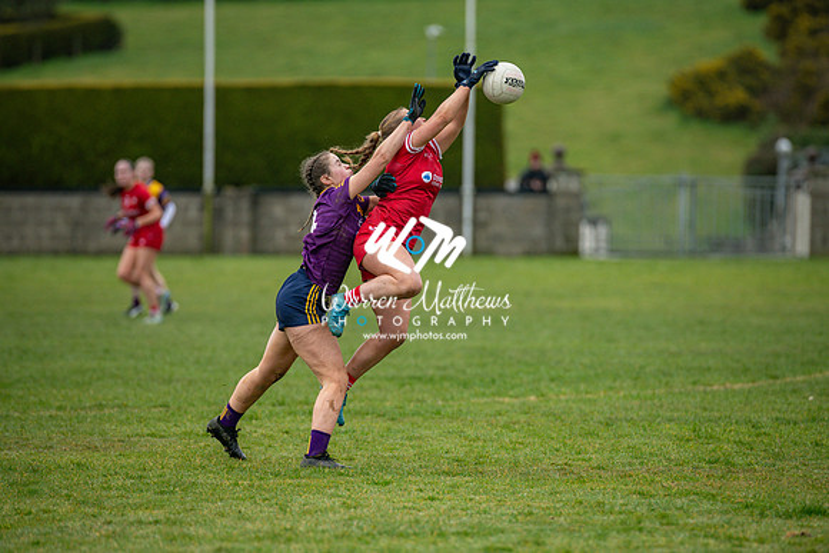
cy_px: 276
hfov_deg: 7.6
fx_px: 6219
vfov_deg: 5.1
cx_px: 414
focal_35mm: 270
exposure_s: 1/640
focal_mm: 270
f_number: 2.8
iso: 1000
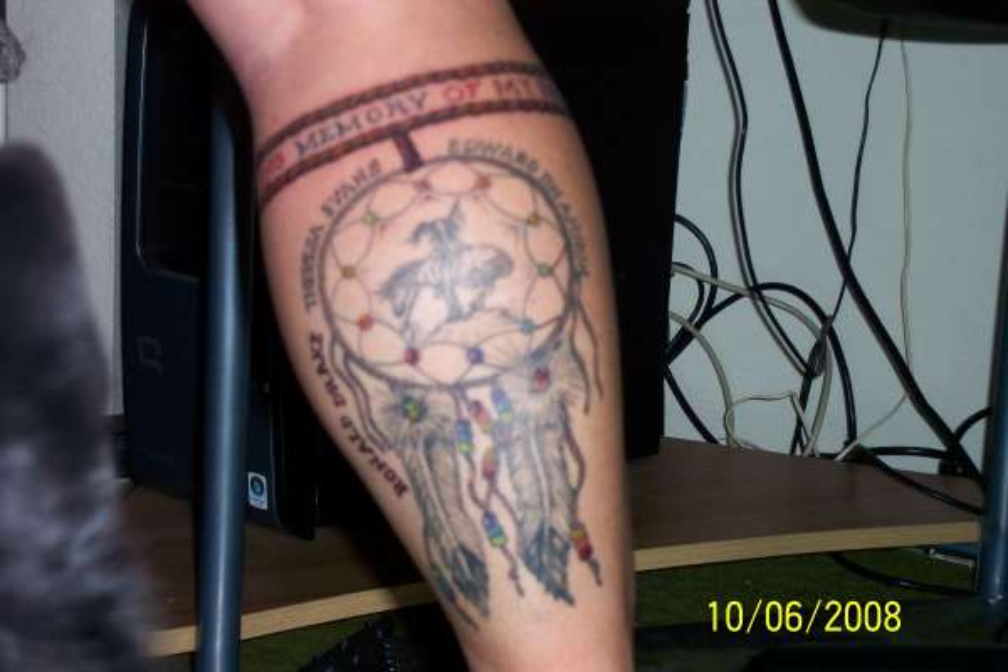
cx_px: 504
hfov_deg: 25.1
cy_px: 336
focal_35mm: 81
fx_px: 2268
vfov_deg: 16.9
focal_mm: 16.4
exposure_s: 1/60
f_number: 4
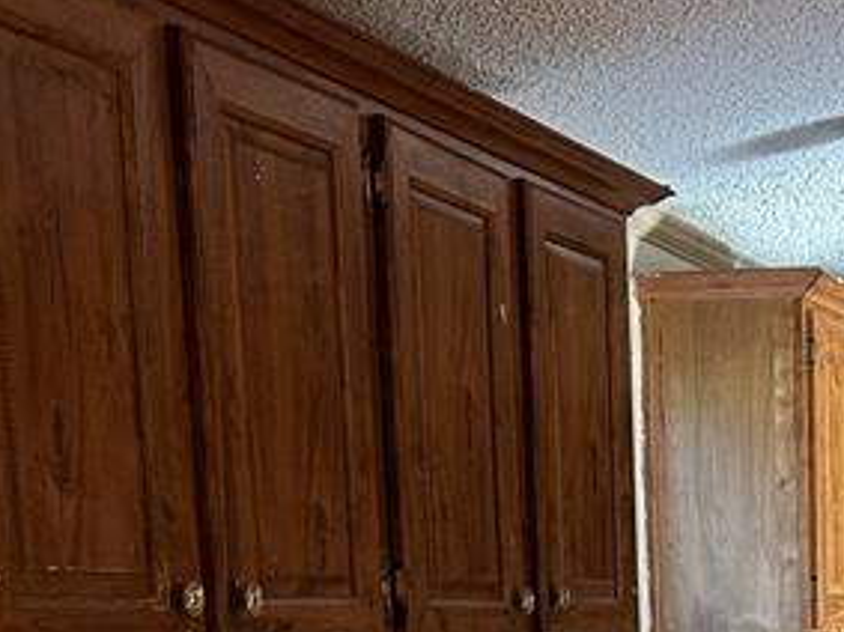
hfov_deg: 20.2
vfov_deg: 14.2
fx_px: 2291
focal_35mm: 94
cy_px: 1067
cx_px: 850
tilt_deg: -11.9
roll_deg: +0.3
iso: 100
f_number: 1.5
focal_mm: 5.7
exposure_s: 1/121
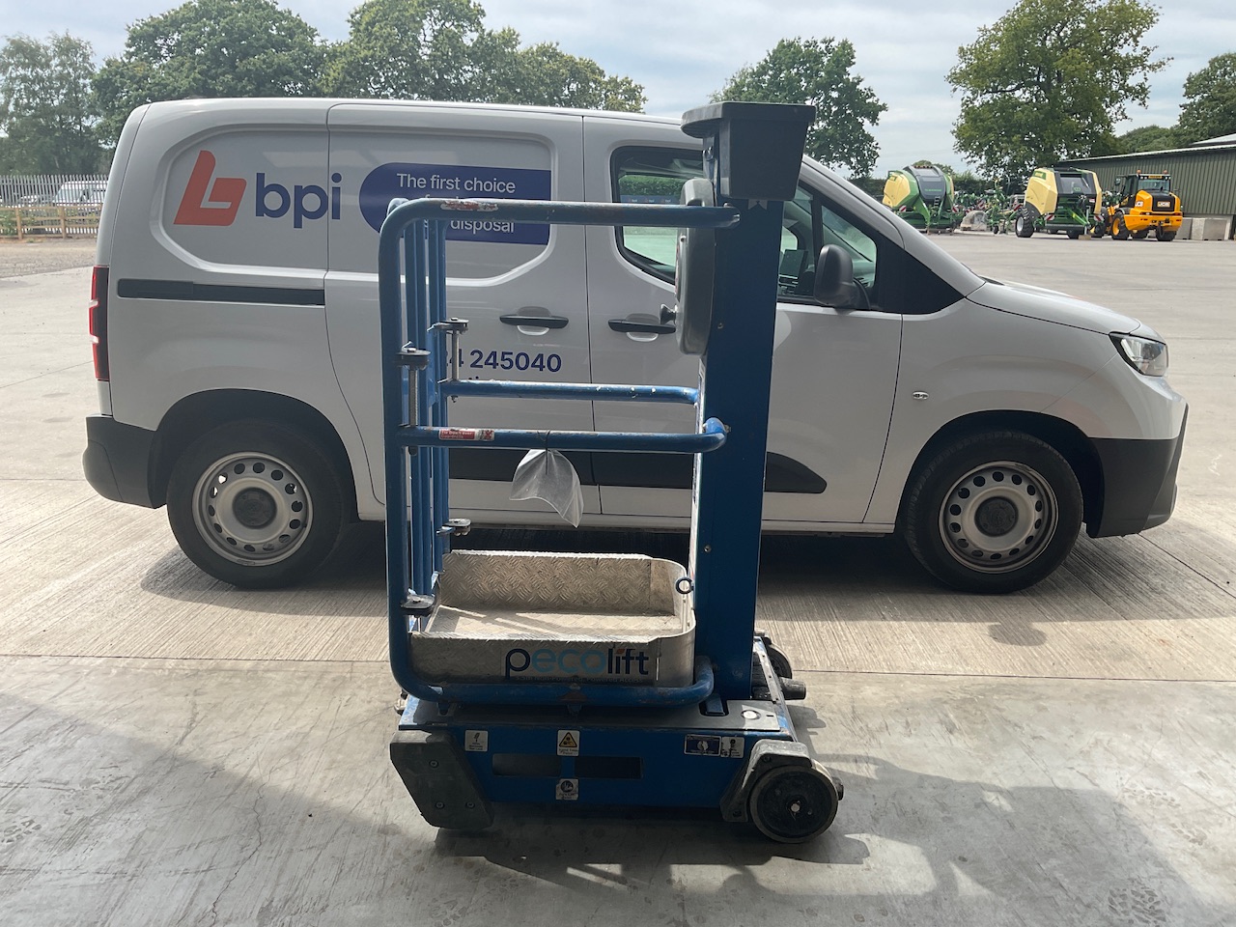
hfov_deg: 61.7
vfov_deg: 48.2
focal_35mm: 29
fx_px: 1035
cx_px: 618
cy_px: 464
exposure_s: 1/593
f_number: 1.8
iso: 16
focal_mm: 3
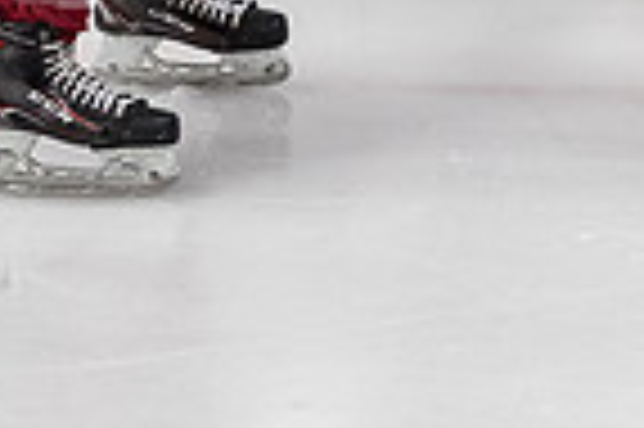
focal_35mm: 201
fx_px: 3592
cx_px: 960
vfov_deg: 6.6
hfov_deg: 9.9
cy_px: -493
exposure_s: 1/250
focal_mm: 28
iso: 1600
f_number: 4
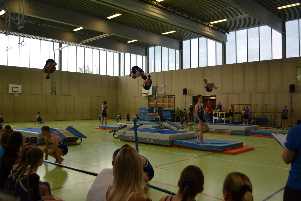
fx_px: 276
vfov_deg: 40.0
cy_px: 100
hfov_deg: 57.2
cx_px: 150
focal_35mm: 33
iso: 720
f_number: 3.8
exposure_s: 1/500
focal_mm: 22
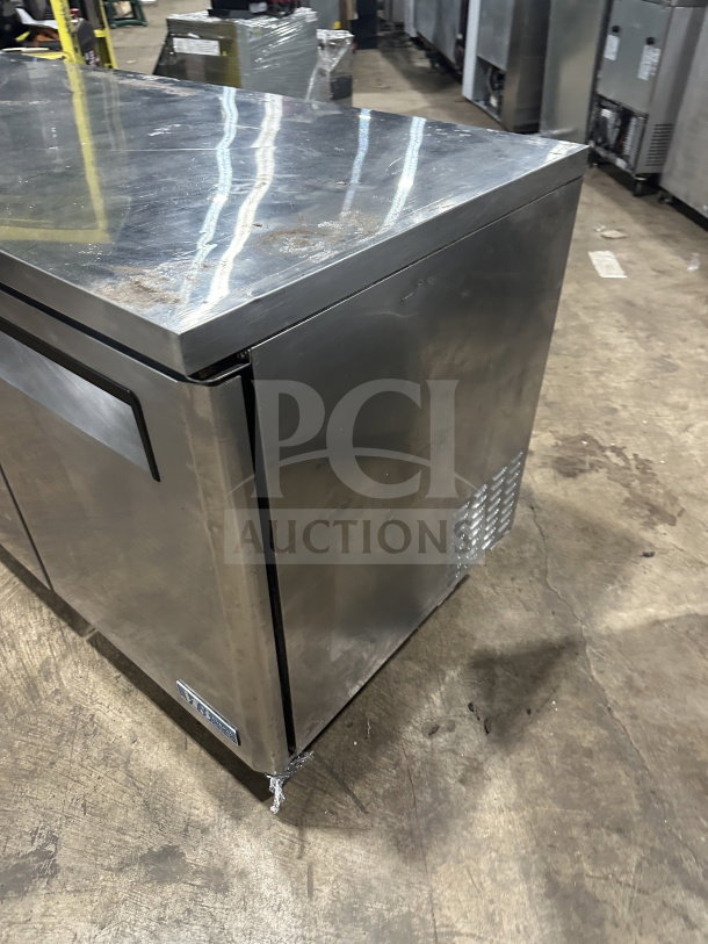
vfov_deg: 71.6
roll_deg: +2.4
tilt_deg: -40.5
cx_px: 354
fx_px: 654
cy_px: 472
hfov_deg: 56.8
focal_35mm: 24
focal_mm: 6.86
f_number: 1.78
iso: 320
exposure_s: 1/60
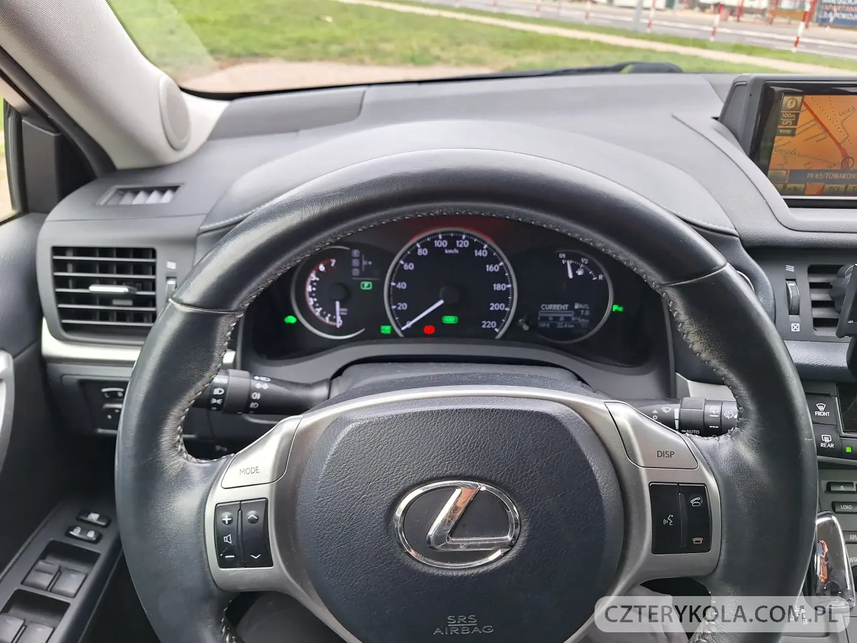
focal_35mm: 23
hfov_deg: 73.9
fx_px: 569
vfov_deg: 58.9
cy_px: 322
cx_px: 428
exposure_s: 1/227
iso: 40
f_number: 1.8
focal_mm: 5.54
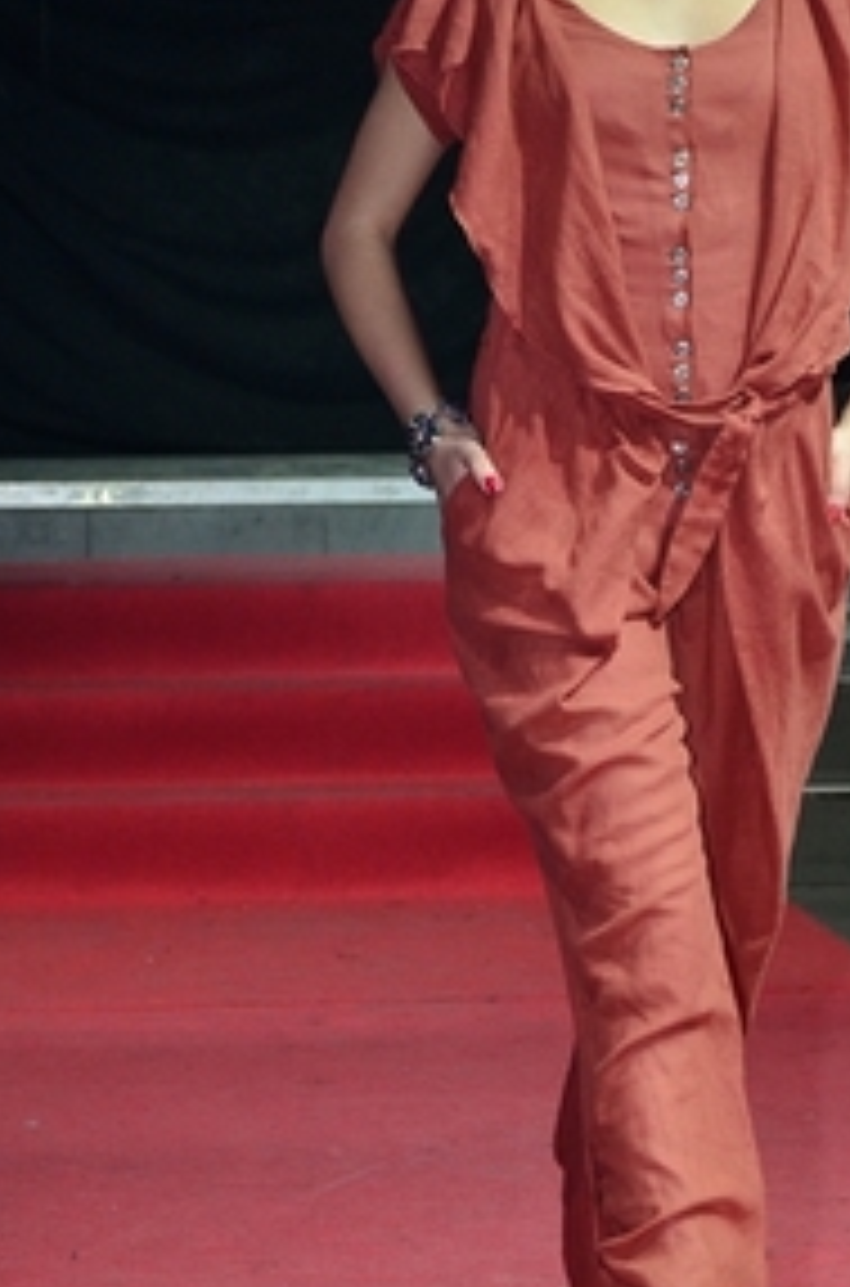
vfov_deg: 12.2
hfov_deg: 8.1
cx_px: 648
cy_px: 544
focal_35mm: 169
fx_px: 6022
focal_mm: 62
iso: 800
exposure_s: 1/125
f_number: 5.3
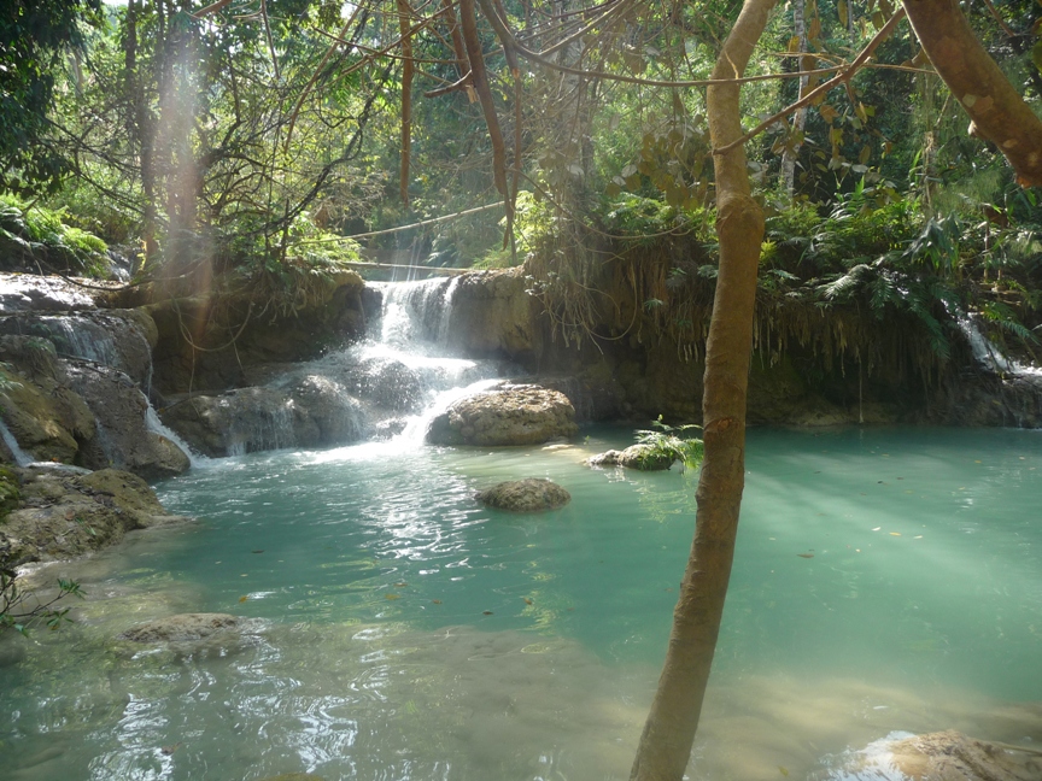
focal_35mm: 28
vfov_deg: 49.7
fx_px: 843
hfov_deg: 63.4
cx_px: 521
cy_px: 390
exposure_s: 1/160
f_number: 3.3
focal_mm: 4.7
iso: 100
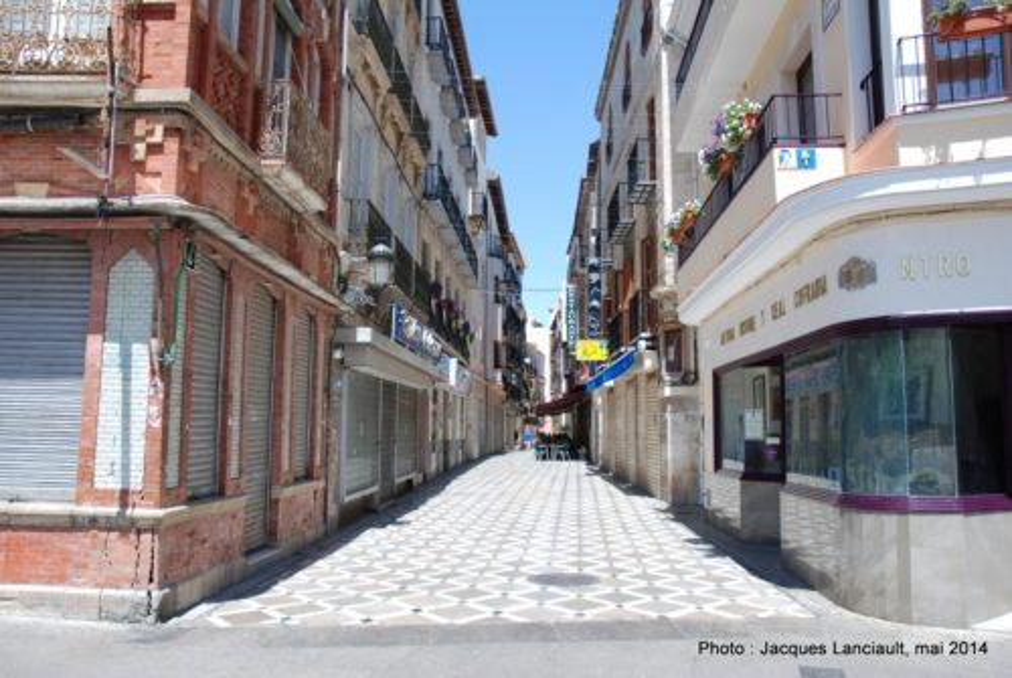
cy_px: 339
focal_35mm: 27
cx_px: 506
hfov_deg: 67.3
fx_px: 760
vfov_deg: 48.1
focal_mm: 18
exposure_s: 1/160
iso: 100
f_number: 6.3
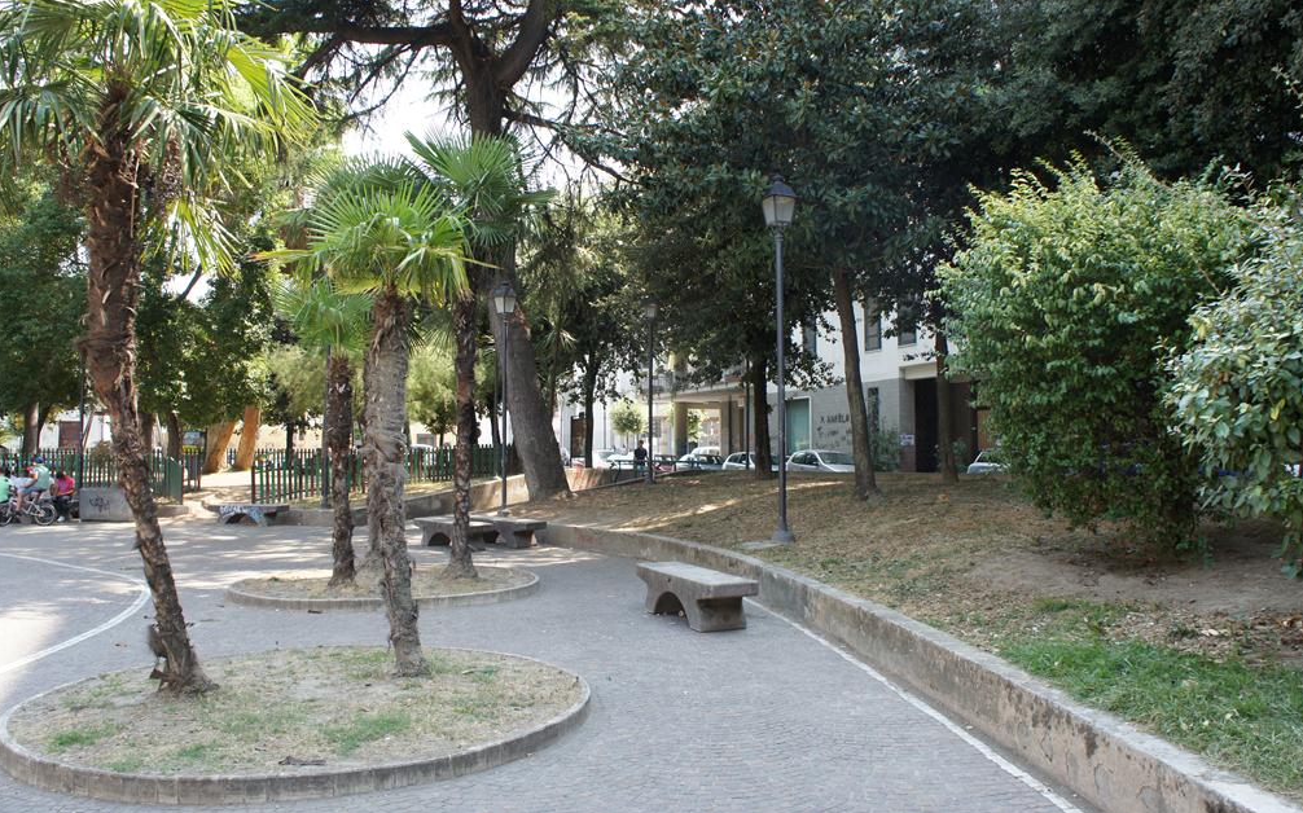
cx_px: 659
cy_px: 377
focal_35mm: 28
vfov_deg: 44.5
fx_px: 994
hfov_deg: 66.5
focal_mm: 18
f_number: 6.3
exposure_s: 1/100
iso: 200
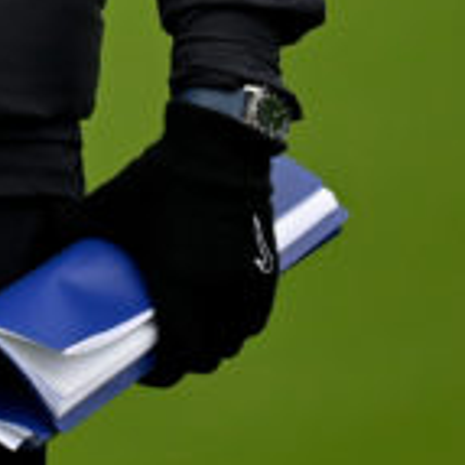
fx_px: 37098
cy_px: -545
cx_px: -745
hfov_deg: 0.7
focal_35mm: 2441
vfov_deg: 0.7
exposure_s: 1/2000
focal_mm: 400
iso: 800
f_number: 2.8
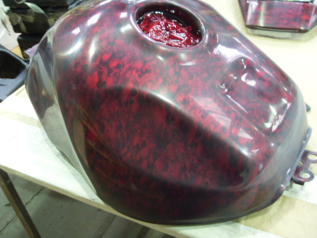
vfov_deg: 40.7
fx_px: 321
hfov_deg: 52.6
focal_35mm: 35
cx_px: 158
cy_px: 119
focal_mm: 6.3
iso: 200
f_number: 2.8
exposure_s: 1/8
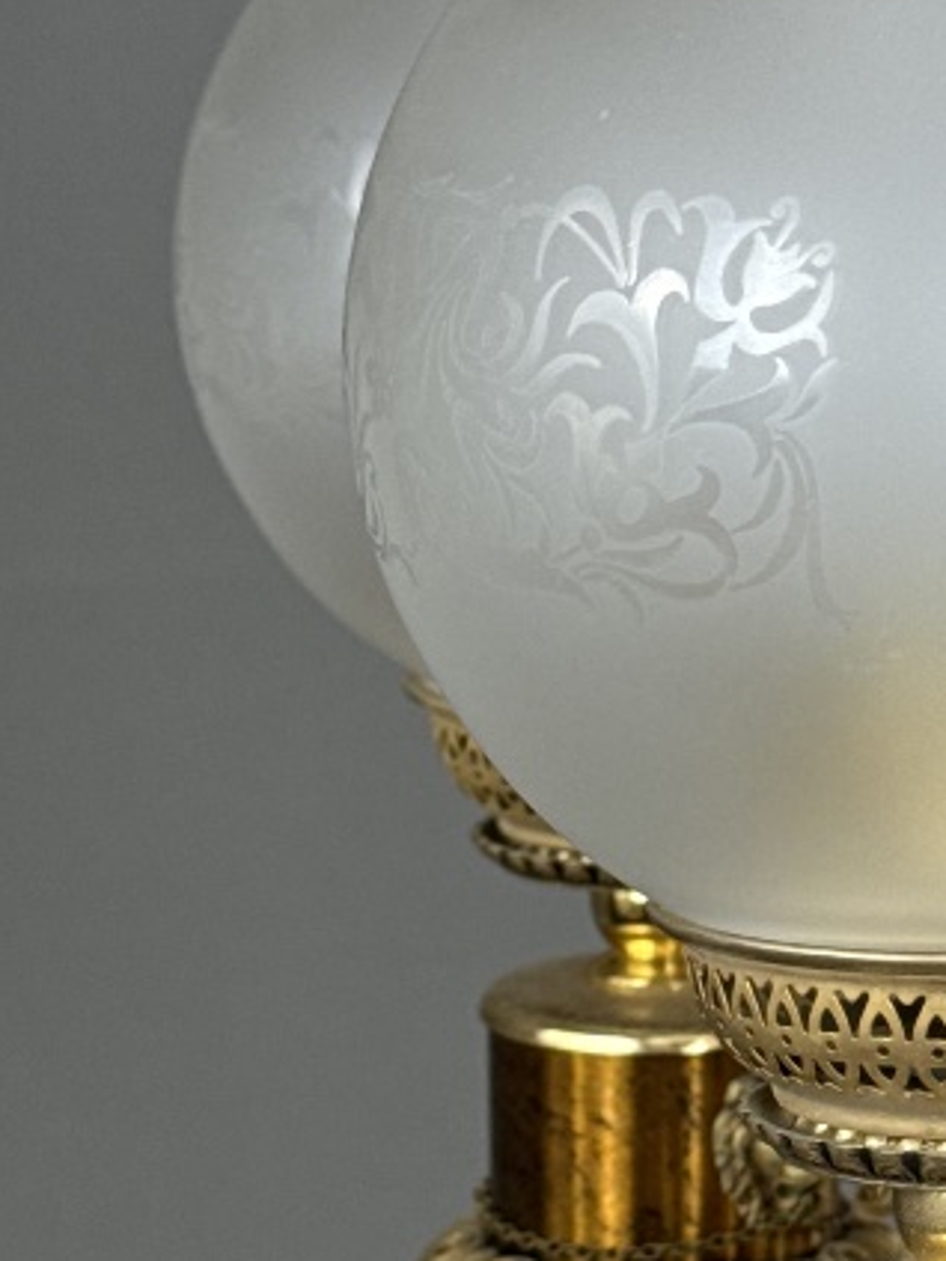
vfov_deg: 14.5
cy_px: 871
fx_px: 4956
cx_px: 1214
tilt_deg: -10.0
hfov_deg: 10.7
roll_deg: -1.8
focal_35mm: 136
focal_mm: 6.76
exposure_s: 1/121
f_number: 1.78
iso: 50
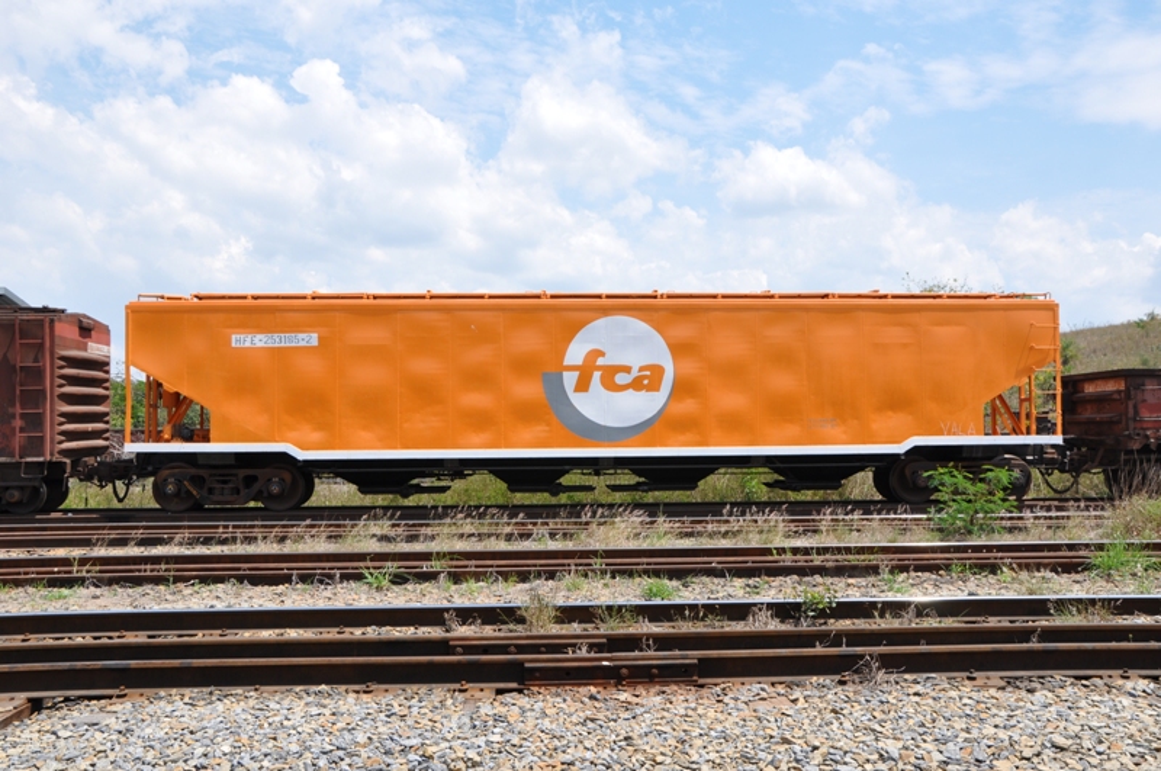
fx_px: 1063
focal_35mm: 33
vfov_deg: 39.9
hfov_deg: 57.3
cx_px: 580
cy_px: 386
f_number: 13
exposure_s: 1/160
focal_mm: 22
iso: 200
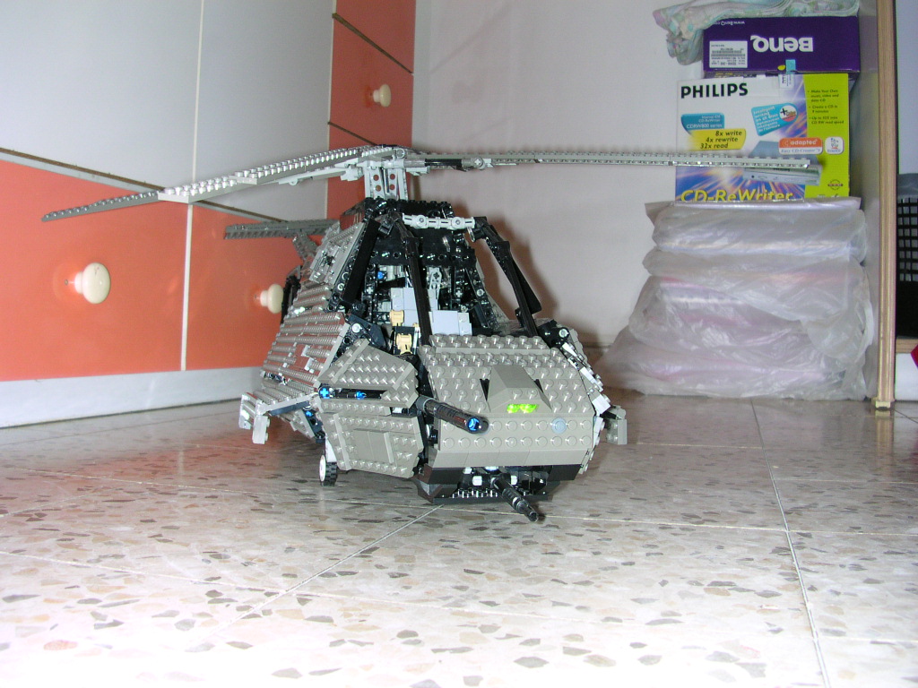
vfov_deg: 38.7
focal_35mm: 37
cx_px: 459
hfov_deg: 50.1
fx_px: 981
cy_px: 344
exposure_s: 1/60
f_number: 2.7
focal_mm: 5.6
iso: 100
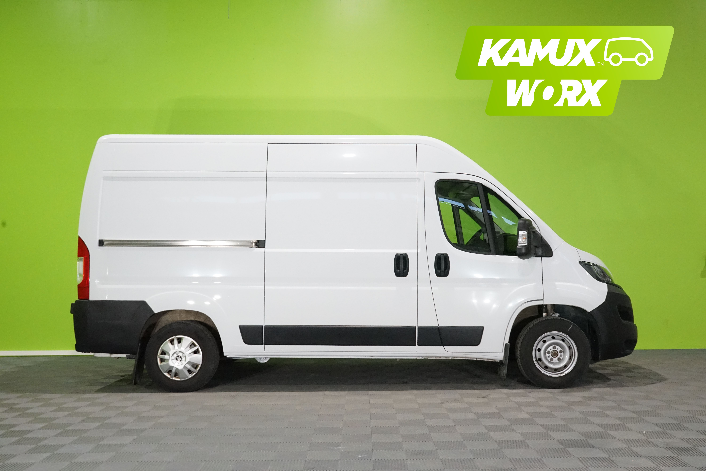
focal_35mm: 33
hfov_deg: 57.2
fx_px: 647
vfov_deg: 40.0
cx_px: 353
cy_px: 236
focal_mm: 33
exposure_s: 1/80
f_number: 10
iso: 6400
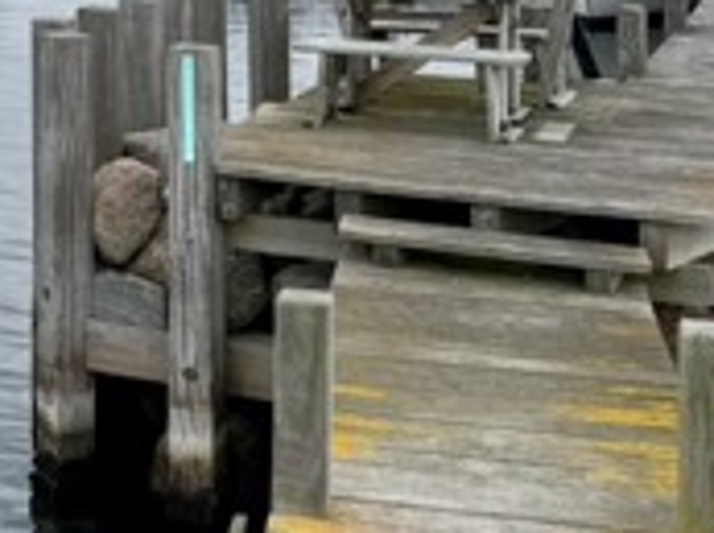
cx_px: -202
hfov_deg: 20.3
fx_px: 1832
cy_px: -202
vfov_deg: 15.6
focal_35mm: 89
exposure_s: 1/4167
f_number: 1.78
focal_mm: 6.76
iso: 80
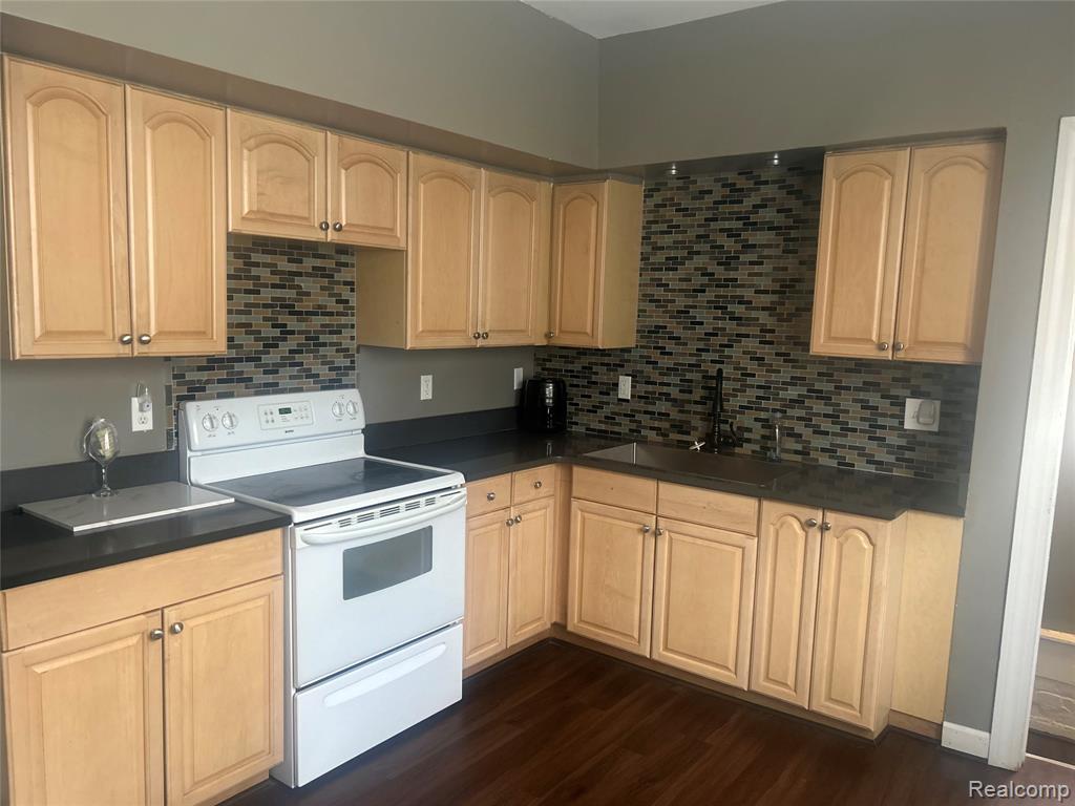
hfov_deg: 67.3
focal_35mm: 26
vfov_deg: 53.1
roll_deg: -1.0
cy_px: 403
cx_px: 538
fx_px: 807
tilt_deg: -7.2
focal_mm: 5.7
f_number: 1.5
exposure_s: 1/60
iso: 250
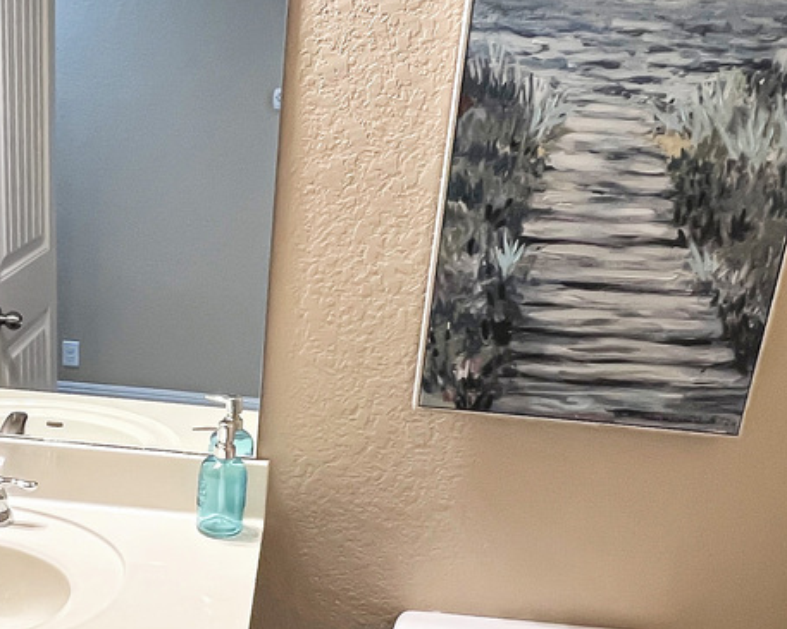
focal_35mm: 40
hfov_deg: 45.0
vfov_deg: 36.6
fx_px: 931
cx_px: 250
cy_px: 458
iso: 200
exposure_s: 1/60
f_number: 1.8
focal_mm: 1.57
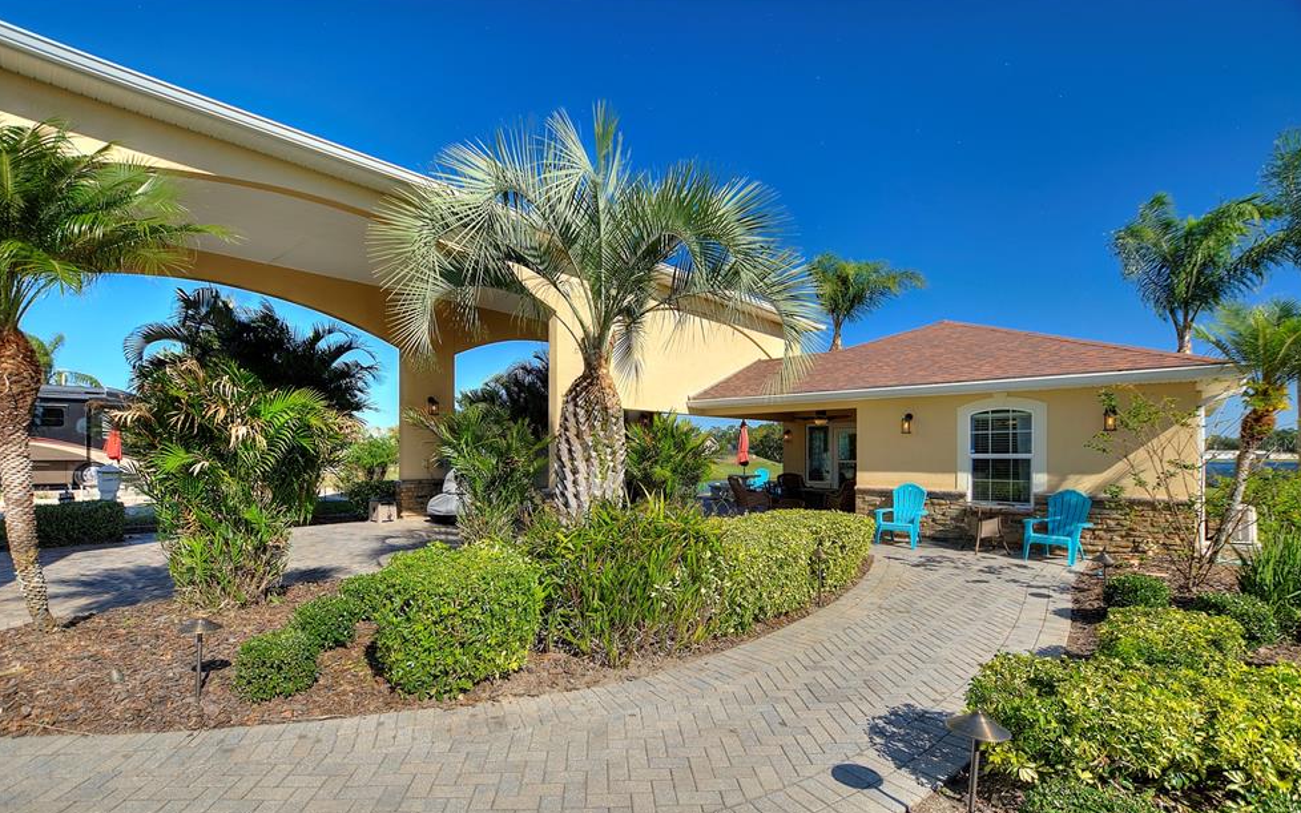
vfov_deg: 71.1
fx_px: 567
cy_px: 444
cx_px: 635
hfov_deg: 97.8
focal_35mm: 16
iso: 100
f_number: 4.5
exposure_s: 1/500
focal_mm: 10
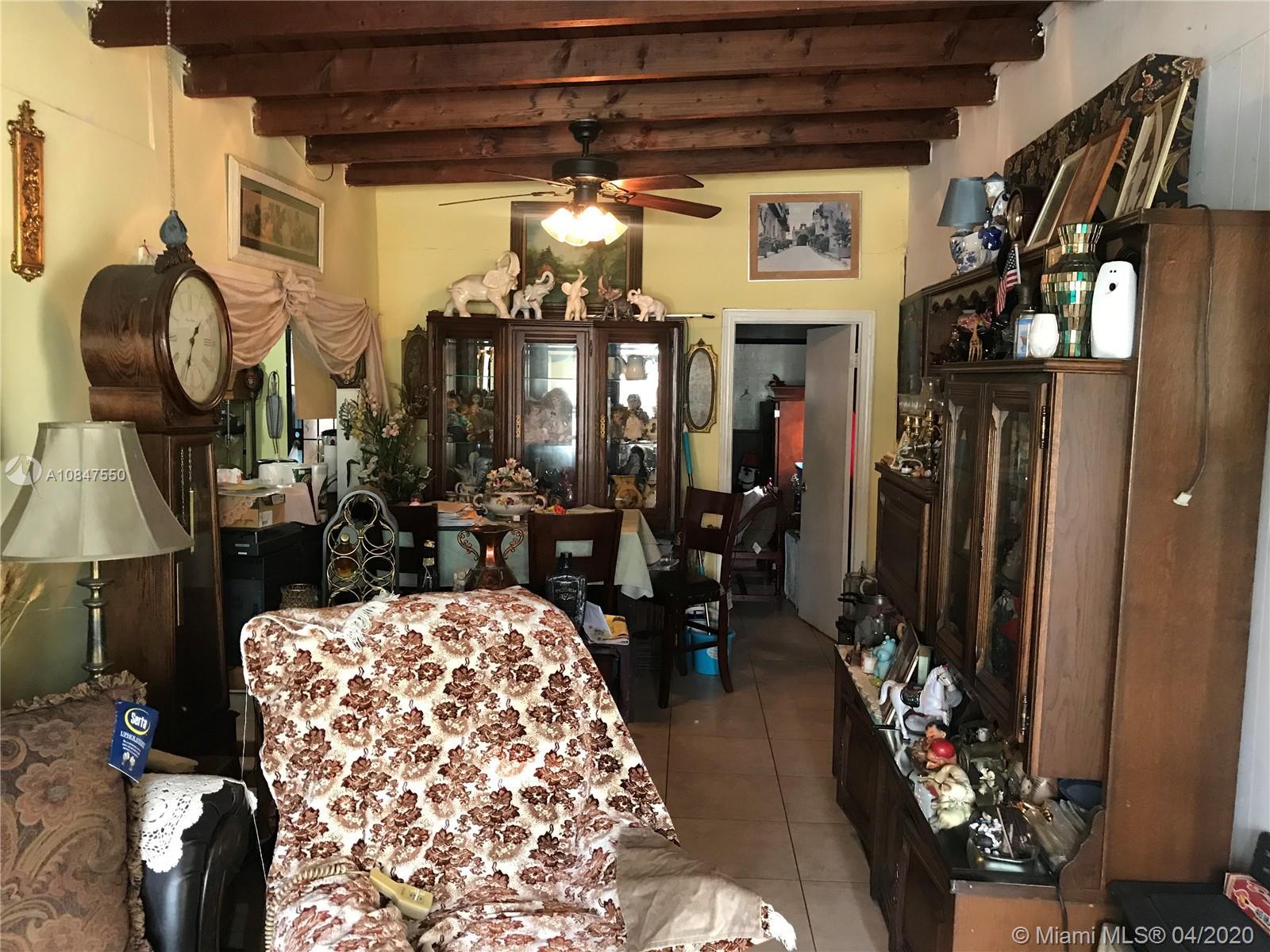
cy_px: 476
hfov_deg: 63.4
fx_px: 1027
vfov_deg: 49.7
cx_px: 635
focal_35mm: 28
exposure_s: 1/15
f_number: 1.8
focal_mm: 3.99
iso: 80
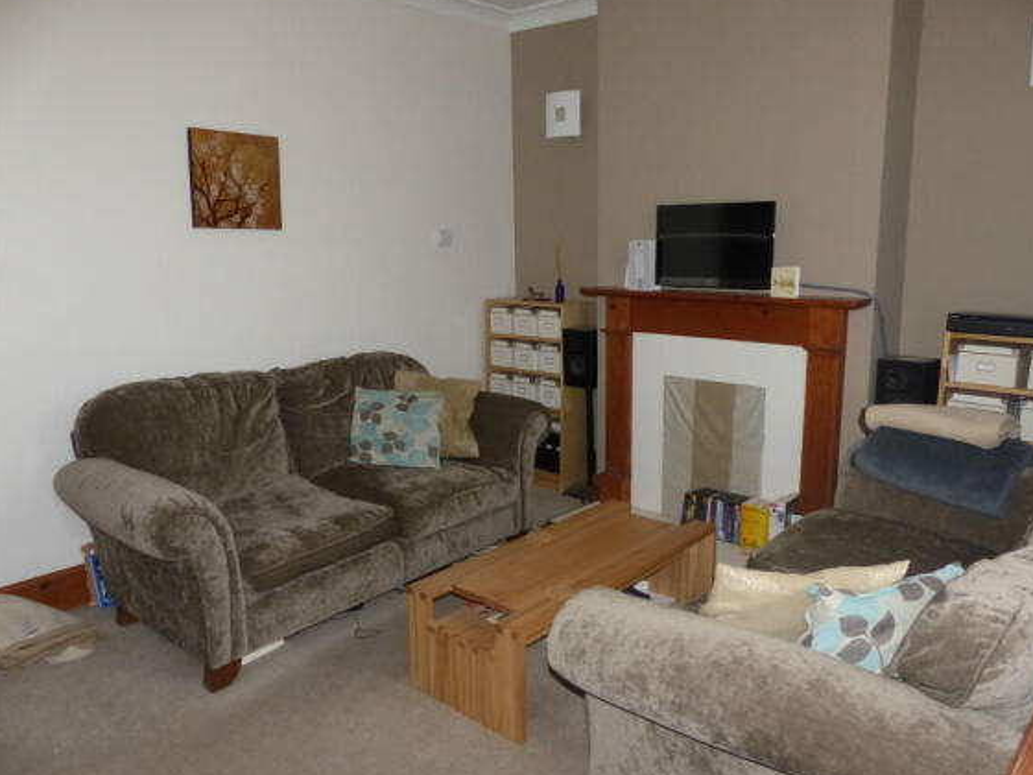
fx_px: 776
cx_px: 530
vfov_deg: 53.1
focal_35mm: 26
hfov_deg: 67.3
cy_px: 390
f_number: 2.8
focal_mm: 4.5
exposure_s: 1/60
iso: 400
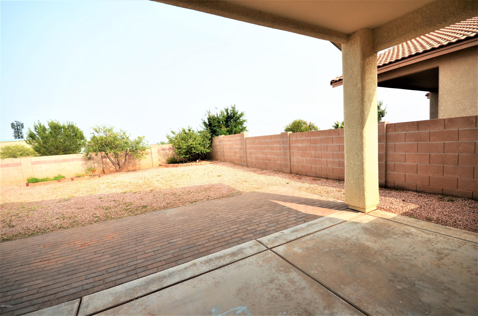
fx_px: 199
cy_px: 158
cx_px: 239
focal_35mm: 15
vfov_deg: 77.1
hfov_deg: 100.5
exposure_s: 1/250
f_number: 8
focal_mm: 10
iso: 140
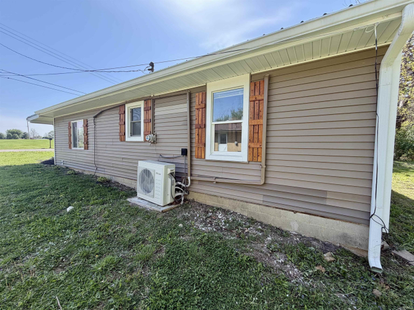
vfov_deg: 85.7
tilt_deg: -1.2
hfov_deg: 102.1
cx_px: 207
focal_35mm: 14
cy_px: 155
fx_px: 167
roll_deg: -0.7
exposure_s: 1/502
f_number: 2.2
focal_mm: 2.22
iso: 64
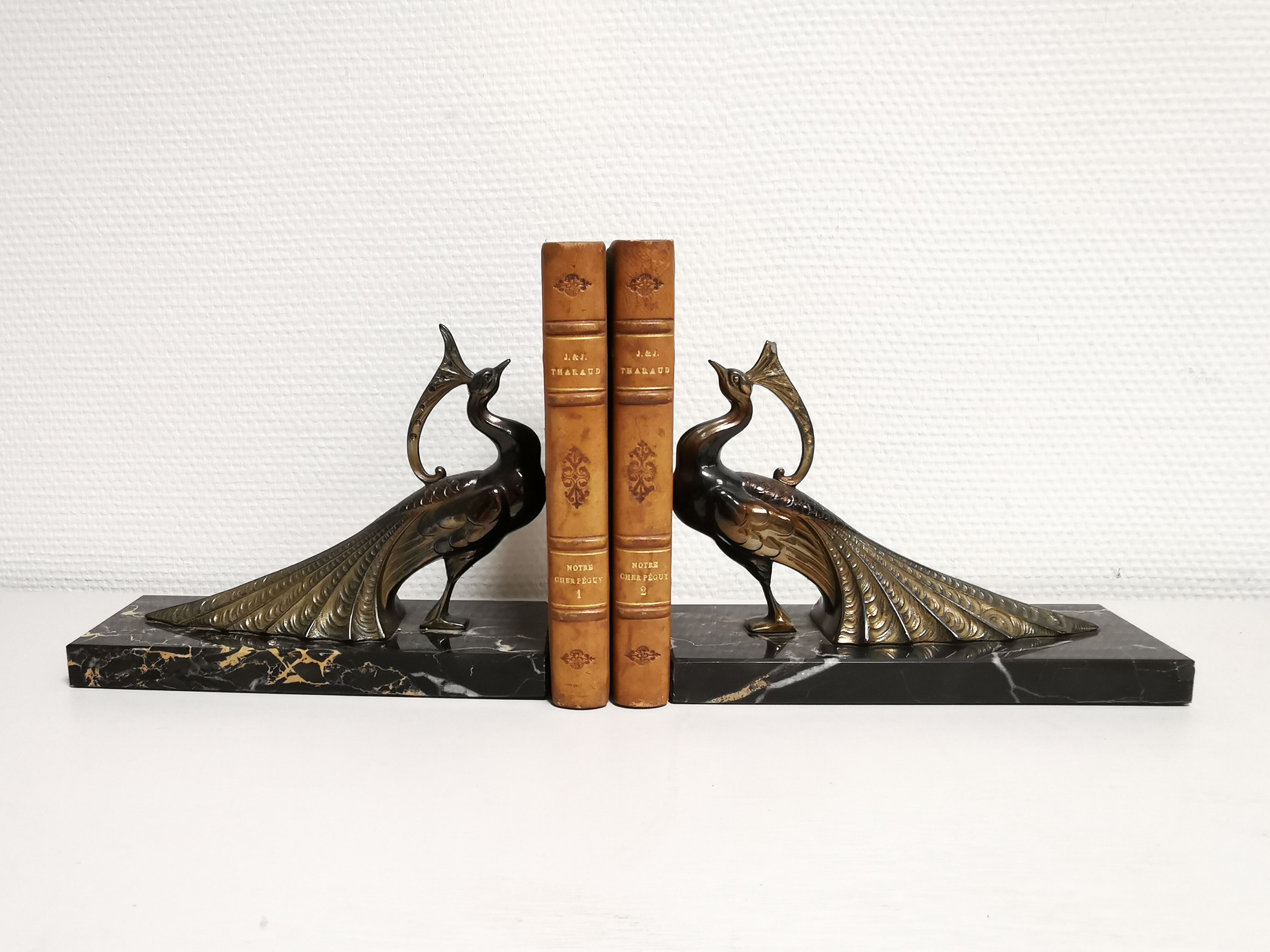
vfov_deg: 53.1
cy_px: 476
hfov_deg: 67.3
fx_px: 954
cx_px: 635
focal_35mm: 26
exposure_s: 1/33.3
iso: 400
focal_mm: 2.26
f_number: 2.2
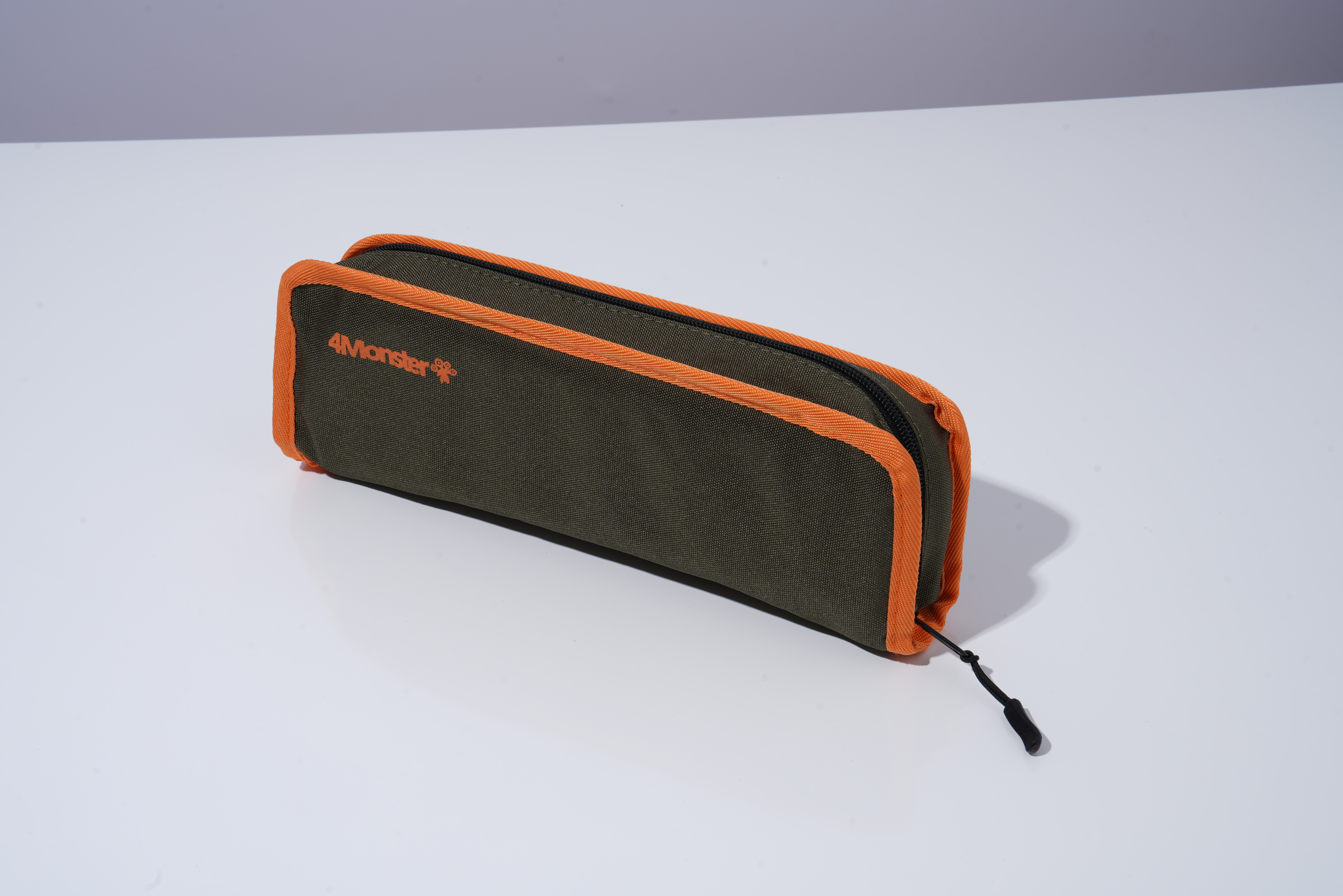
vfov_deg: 20.3
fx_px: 2499
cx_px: 672
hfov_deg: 30.1
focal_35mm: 67
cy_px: 448
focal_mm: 67
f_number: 16
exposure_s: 1/125
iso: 50
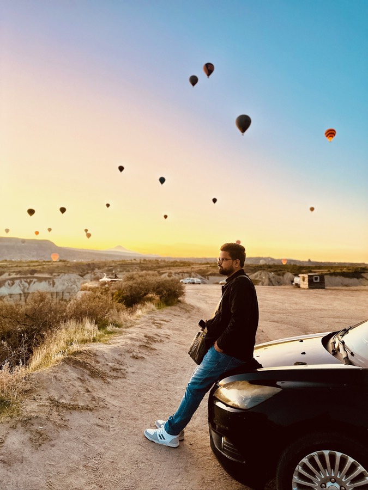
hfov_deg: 56.8
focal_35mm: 24
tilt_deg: +3.3
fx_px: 340
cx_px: 184
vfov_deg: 71.6
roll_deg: -3.7
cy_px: 245
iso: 250
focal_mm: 6.86
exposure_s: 1/66
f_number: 1.78
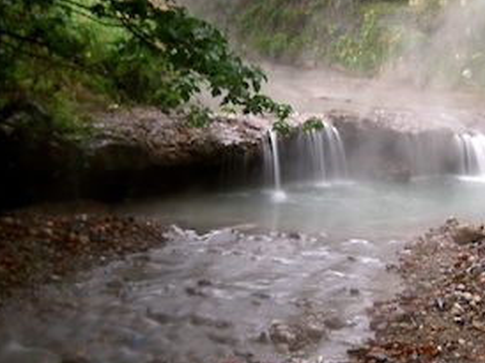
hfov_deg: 31.1
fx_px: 868
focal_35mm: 62
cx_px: 292
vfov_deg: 23.1
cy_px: 317
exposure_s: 1/1.6
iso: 50
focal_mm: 5.6
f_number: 2.8
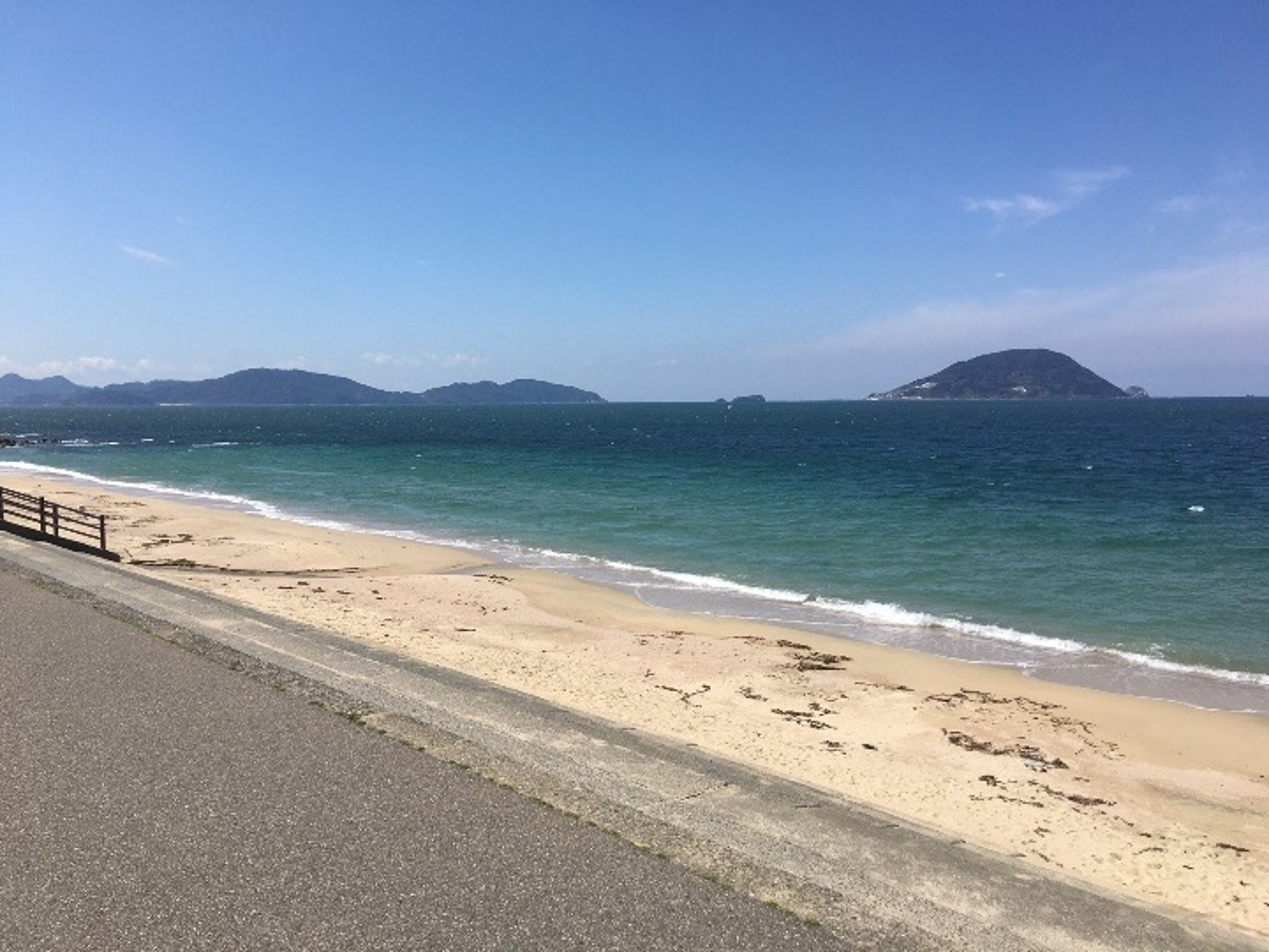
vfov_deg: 48.2
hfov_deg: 61.7
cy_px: 476
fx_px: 1063
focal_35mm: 29
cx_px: 634
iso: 25
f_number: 2.2
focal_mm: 4.15
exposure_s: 1/2747
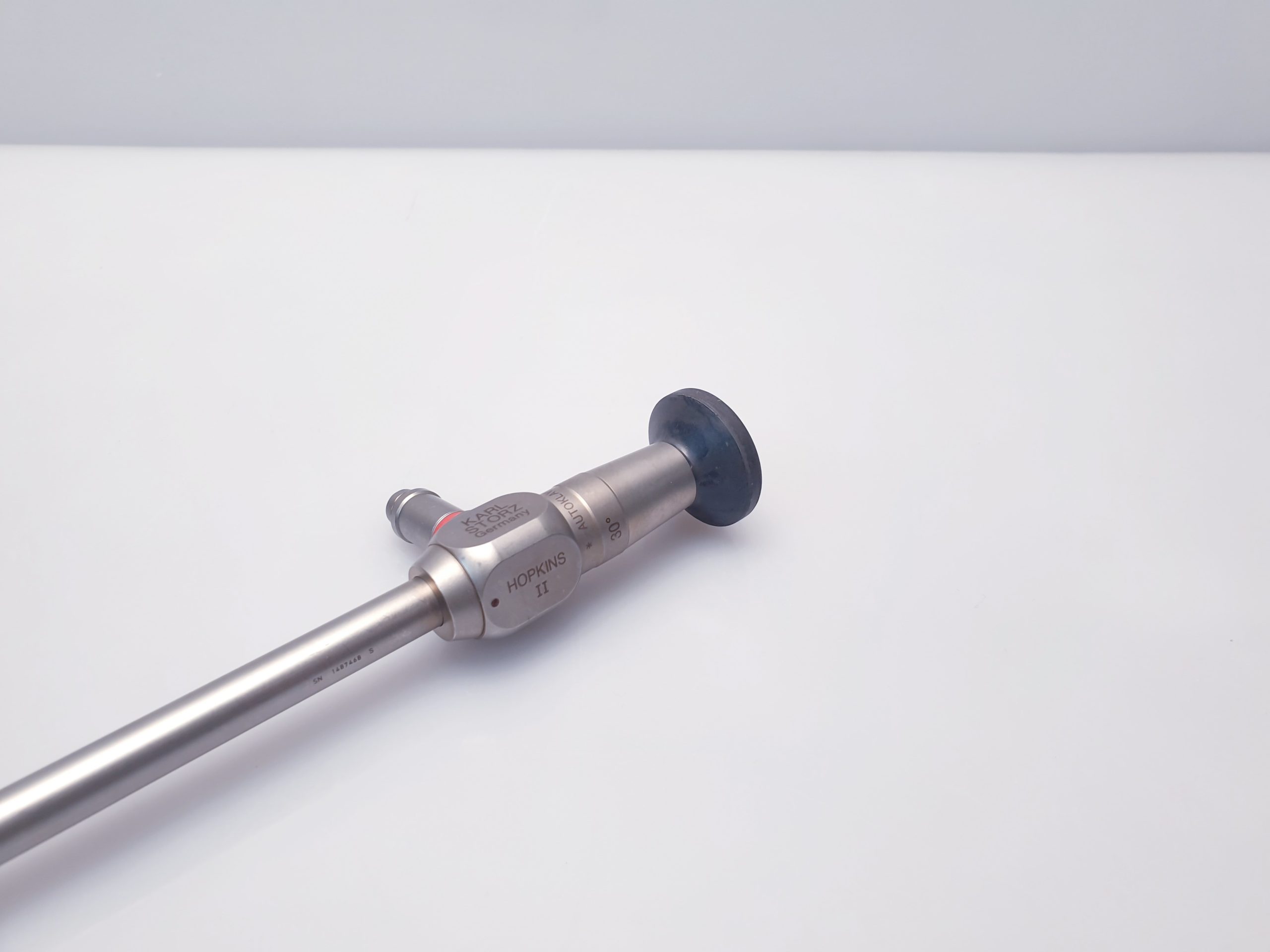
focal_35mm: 26
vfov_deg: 53.1
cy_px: 476
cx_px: 635
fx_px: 954
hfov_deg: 67.3
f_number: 2.4
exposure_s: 1/50
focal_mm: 4.3
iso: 64
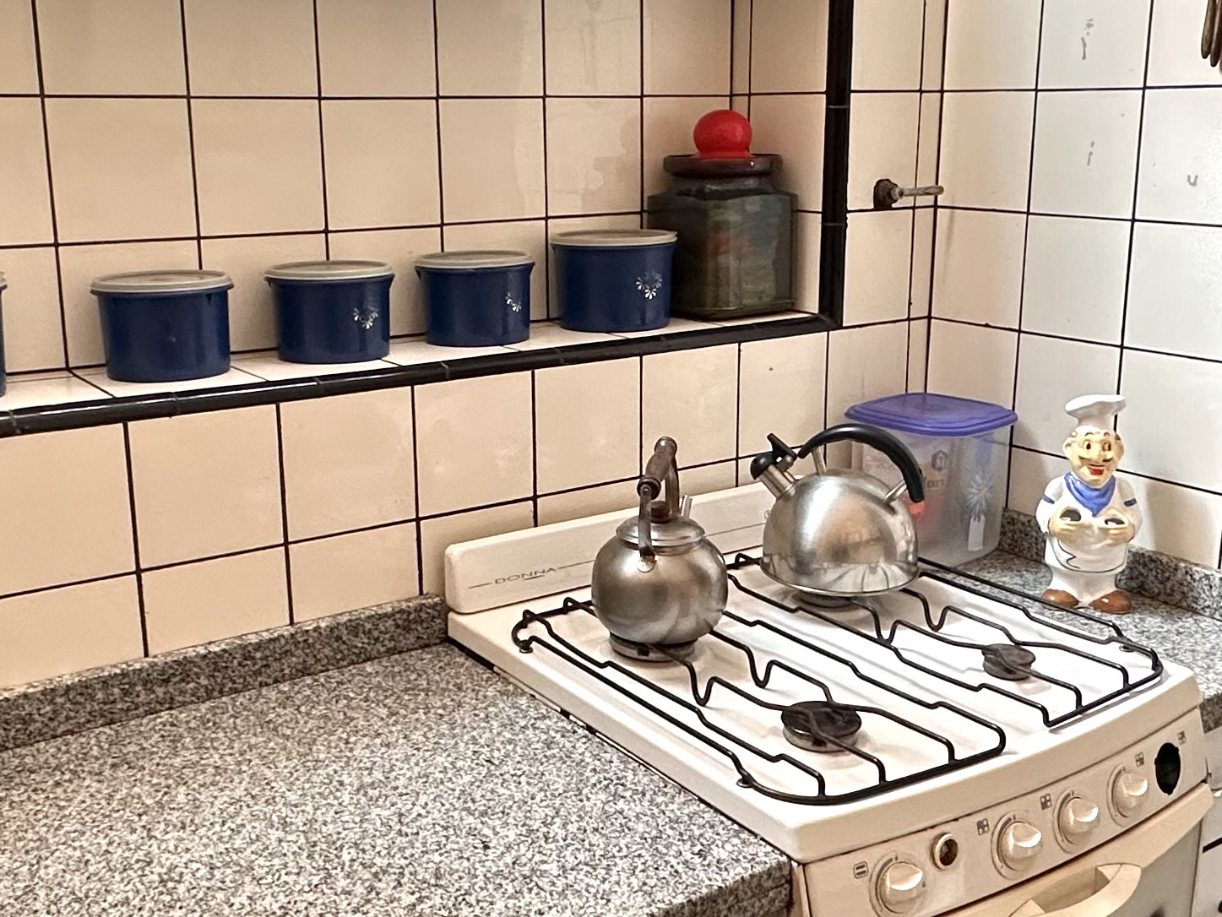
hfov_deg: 47.8
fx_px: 1377
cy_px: 448
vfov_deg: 36.8
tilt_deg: -13.4
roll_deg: +0.5
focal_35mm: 39
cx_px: 583
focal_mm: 2.22
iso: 250
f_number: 2.2
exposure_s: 1/99
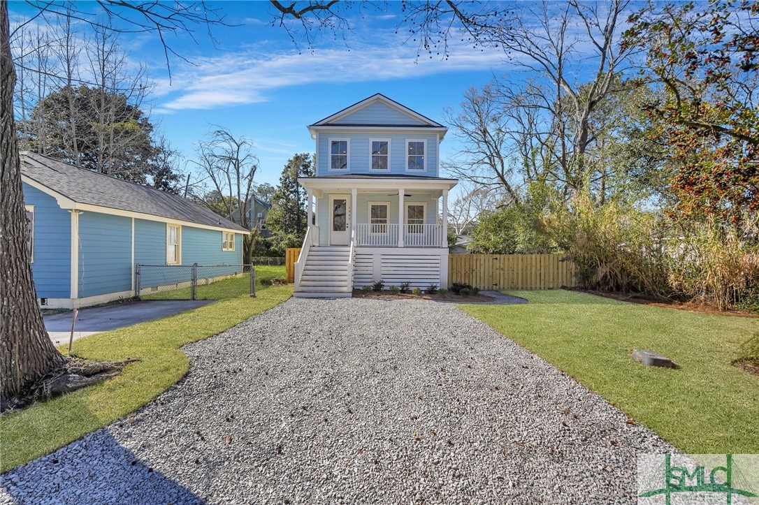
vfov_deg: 73.7
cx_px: 380
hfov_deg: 96.8
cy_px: 252
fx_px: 337
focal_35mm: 16
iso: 320
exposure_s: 1/3200
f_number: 4
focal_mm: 16
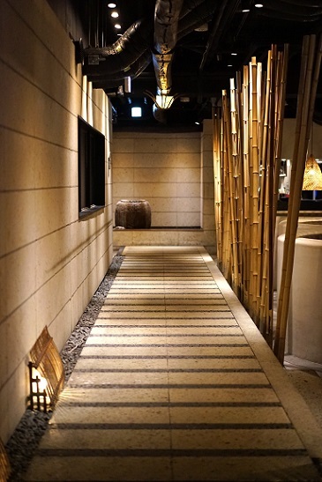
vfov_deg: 36.2
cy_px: 241
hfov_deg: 24.6
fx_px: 737
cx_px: 161
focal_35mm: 55
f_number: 2
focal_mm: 55
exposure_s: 1/160
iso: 3200
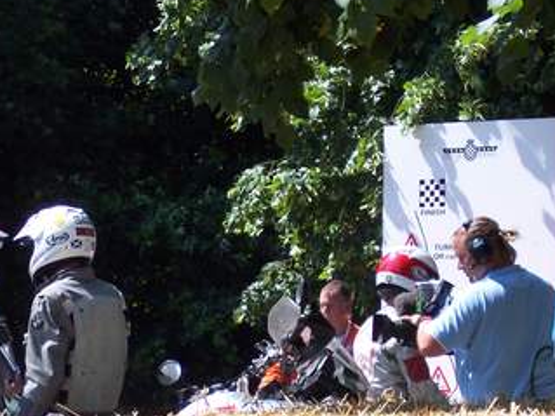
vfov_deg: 6.5
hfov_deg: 8.6
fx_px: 3670
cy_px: 251
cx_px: 42
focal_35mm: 229
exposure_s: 1/350
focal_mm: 24
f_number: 4.8
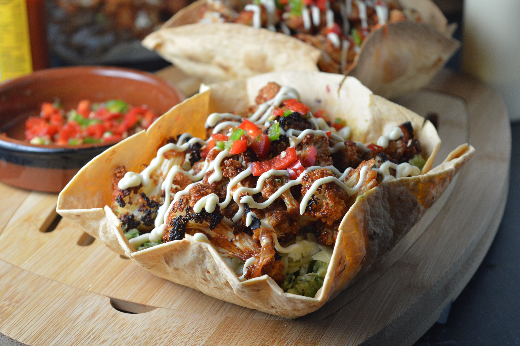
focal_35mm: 82
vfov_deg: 16.5
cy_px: 173
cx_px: 260
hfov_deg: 24.6
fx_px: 1191
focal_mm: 55
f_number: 5.6
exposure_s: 1/80
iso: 400
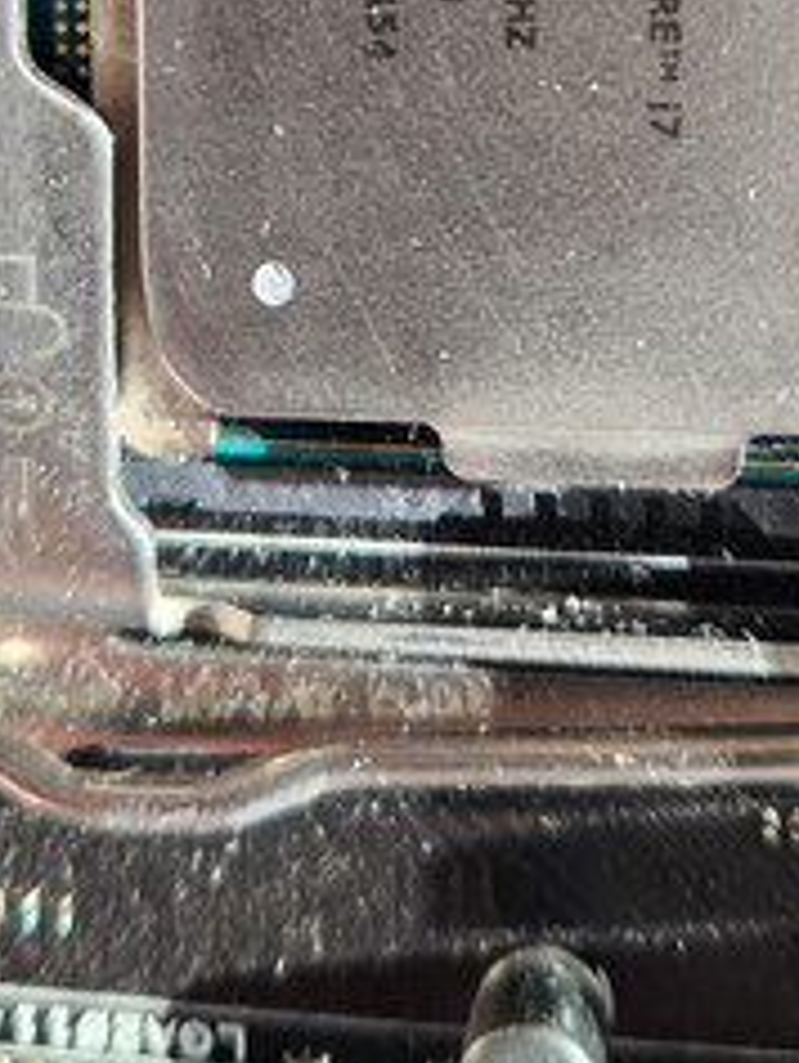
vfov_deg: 29.1
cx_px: 422
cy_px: -13
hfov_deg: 23.7
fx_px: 1906
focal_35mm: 62
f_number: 1.8
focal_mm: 5.4
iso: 100
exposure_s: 1/120
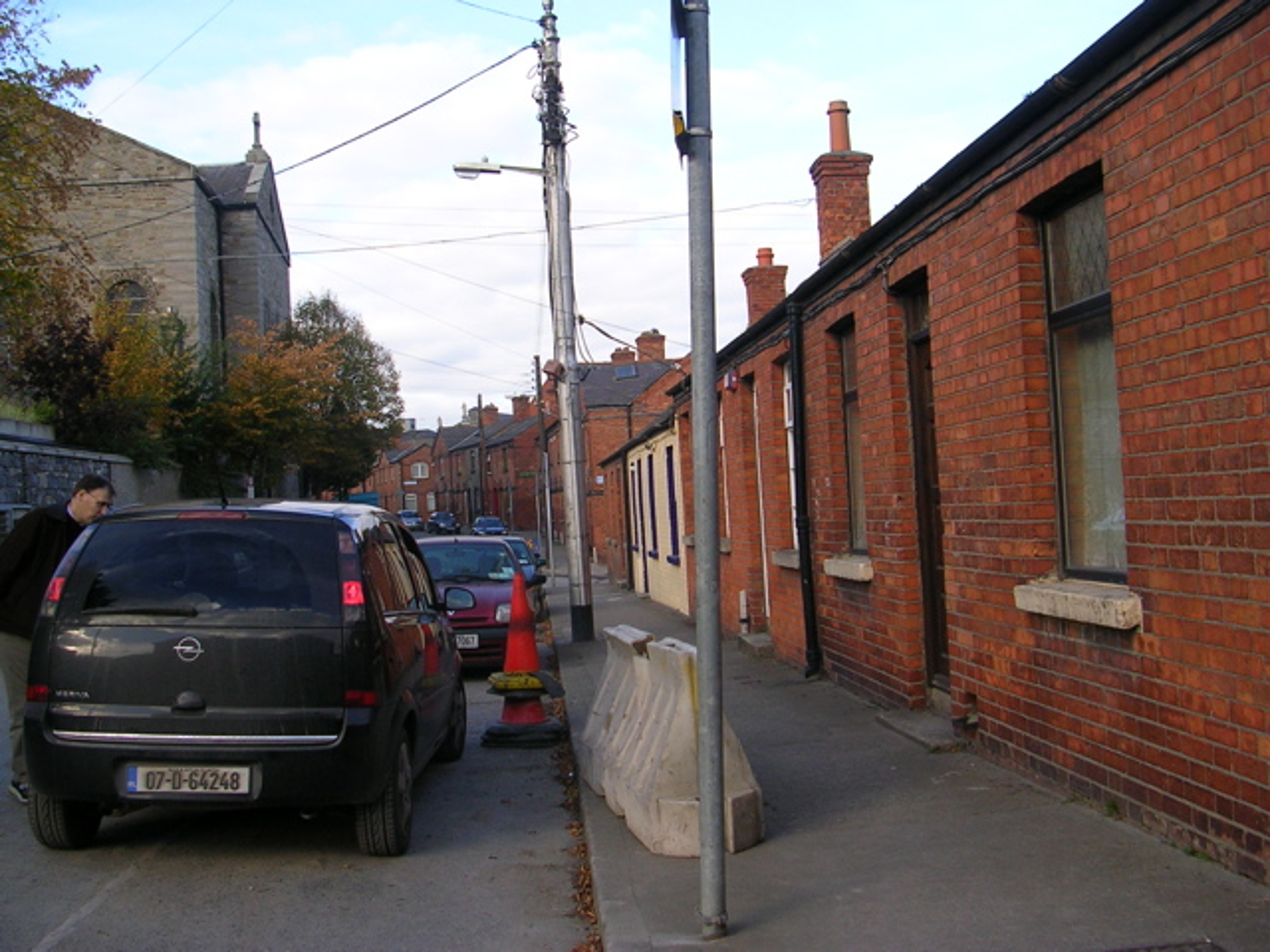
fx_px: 1394
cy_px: 476
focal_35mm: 38
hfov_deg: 49.0
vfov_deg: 37.7
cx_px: 635
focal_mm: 5.8
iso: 50
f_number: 2.8
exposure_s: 1/286
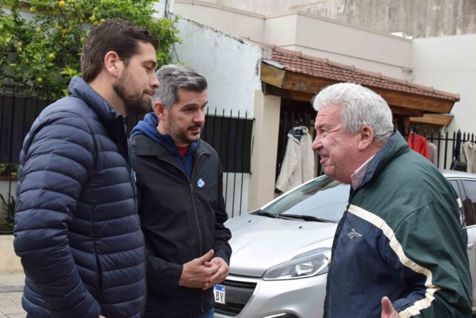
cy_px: 159
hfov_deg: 37.9
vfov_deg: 25.8
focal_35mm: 52
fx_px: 694
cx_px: 238
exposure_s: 1/200
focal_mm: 35
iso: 400
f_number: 7.1
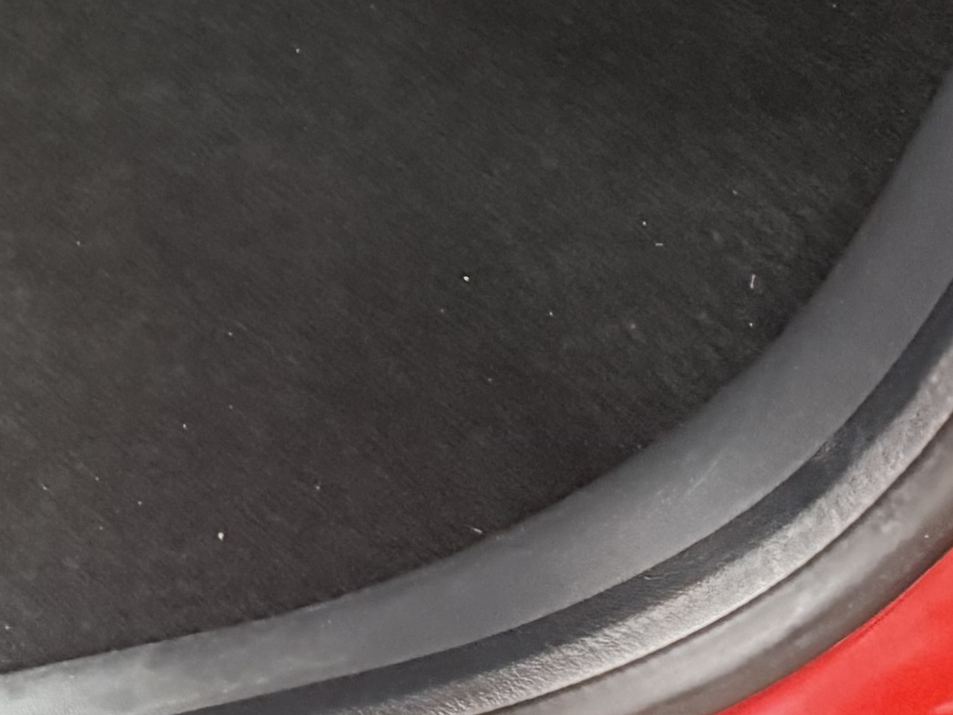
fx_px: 2588
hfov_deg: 18.1
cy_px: -510
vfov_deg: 14.2
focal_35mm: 94
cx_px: -571
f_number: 1.78
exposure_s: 1/33
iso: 800
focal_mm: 6.76
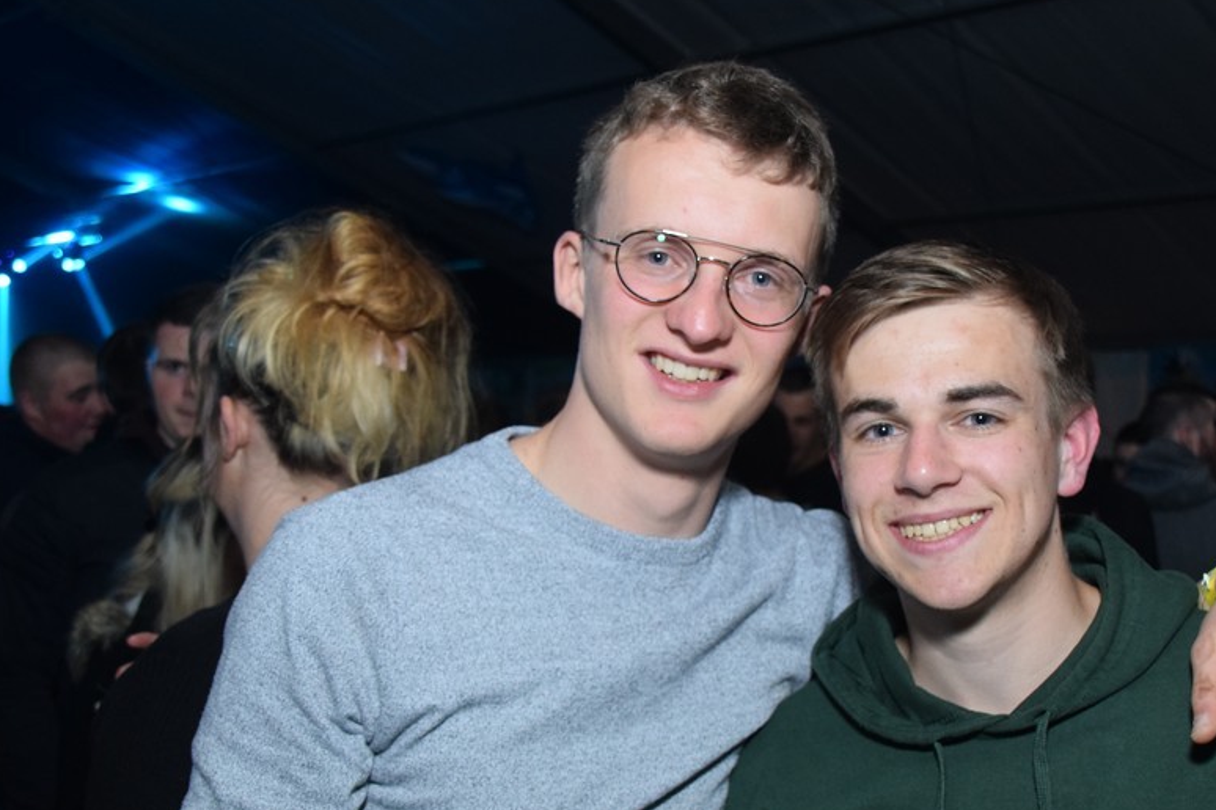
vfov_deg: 28.5
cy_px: 507
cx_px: 760
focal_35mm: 47
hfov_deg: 41.6
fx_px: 1587
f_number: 4
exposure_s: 1/40
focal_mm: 24
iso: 1600
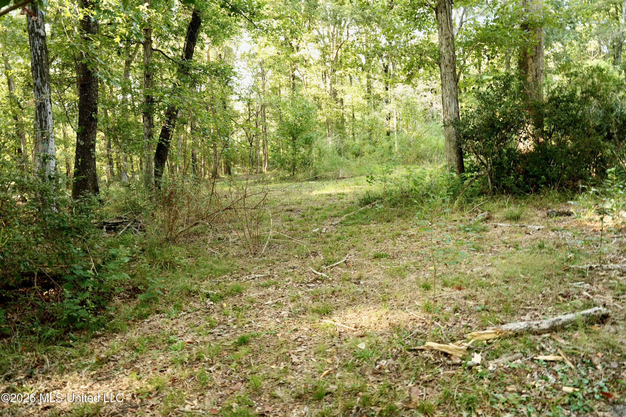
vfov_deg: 53.1
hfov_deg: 73.7
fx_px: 417
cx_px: 313
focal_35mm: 24
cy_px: 208
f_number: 6.3
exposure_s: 1/20
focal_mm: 24
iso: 640
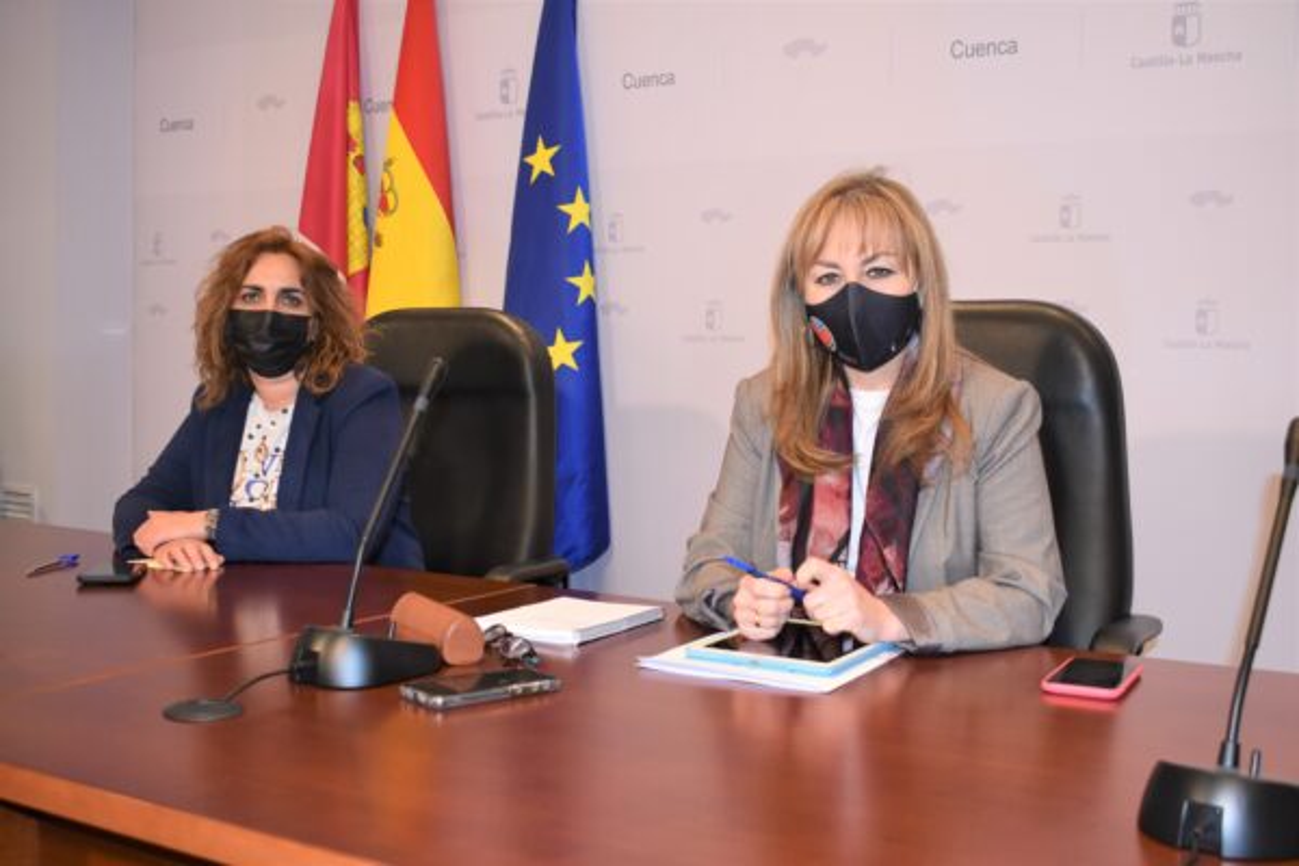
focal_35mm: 39
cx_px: 650
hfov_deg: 49.6
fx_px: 1407
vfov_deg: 34.2
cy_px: 433
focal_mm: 26
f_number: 5
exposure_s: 1/100
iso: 800
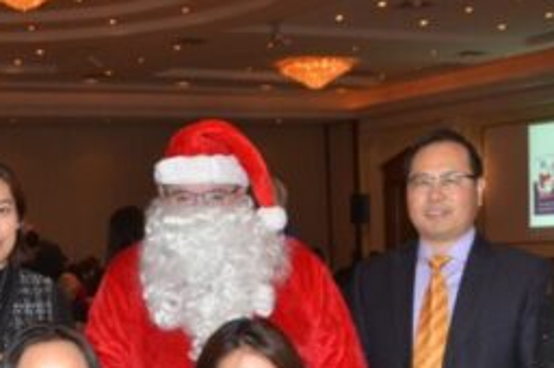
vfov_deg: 17.6
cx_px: 162
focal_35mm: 75
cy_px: 387
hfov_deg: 26.8
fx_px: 1153
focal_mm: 20
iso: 800
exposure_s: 1/60
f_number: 4
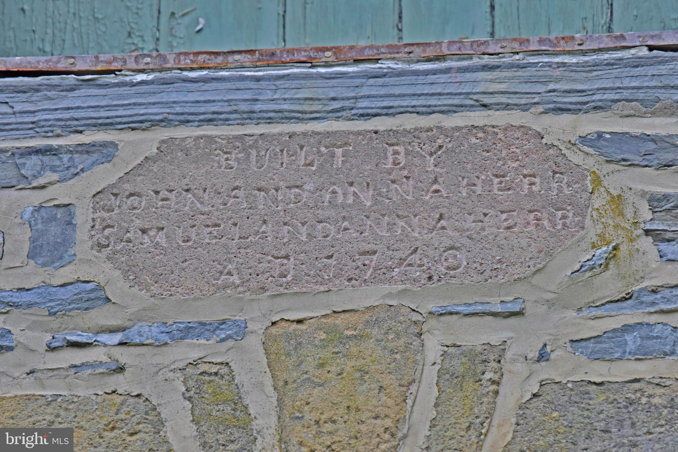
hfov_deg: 6.2
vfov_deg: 4.2
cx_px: 339
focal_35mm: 330
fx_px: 6215
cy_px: 226
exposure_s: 1/30
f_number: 5.6
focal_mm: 330
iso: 1600
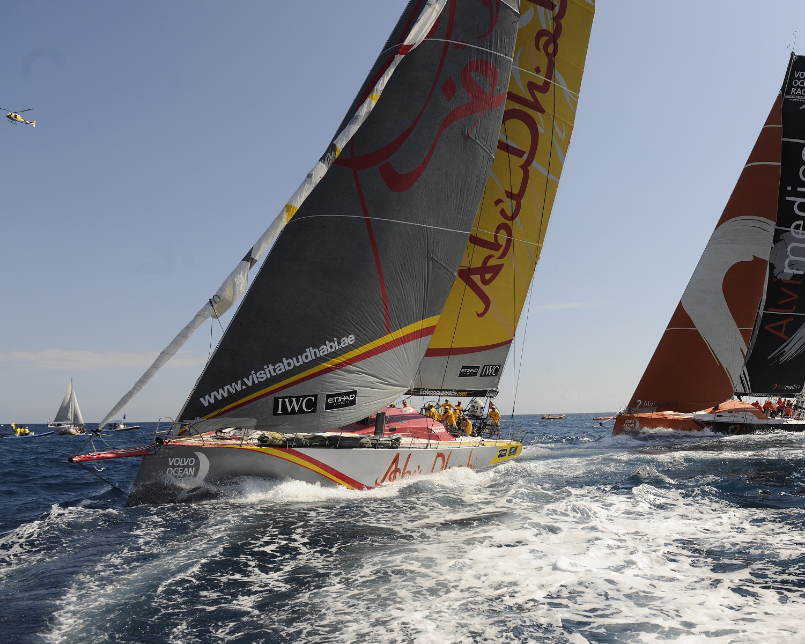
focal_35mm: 30
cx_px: 503
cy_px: 315
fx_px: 715
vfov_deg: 48.5
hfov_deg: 58.0
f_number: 5
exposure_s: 1/2000
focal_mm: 24
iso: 250
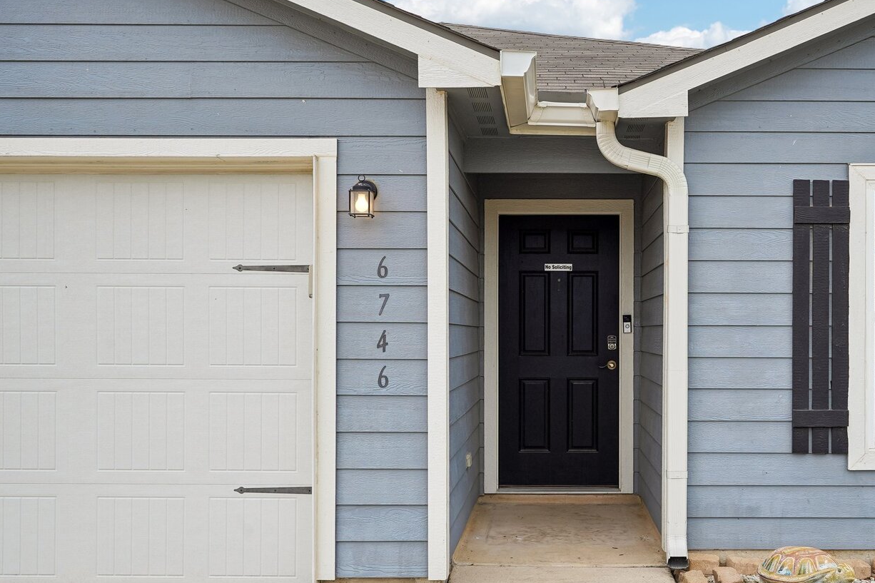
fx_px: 915
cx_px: 565
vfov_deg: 35.3
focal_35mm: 38
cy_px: 331
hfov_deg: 50.4
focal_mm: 28.5
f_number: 8
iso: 100
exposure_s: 1/125
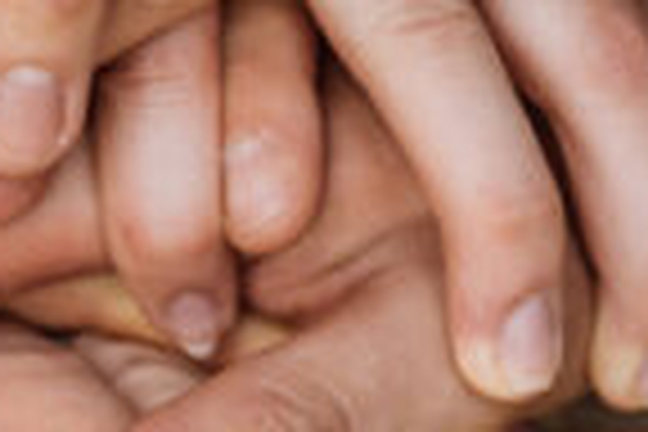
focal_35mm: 213
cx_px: -58
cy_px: -164
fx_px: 3834
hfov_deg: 9.6
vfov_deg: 6.4
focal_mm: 36
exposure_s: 1/100
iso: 250
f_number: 4
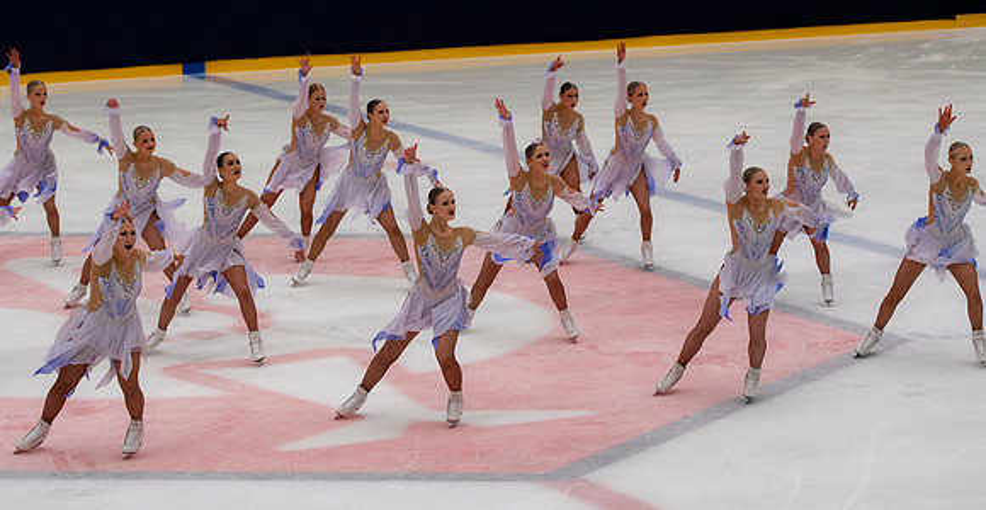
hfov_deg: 16.1
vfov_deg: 8.4
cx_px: 493
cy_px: 182
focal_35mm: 136
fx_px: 3491
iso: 500
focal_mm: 85
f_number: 3.5
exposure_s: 1/400
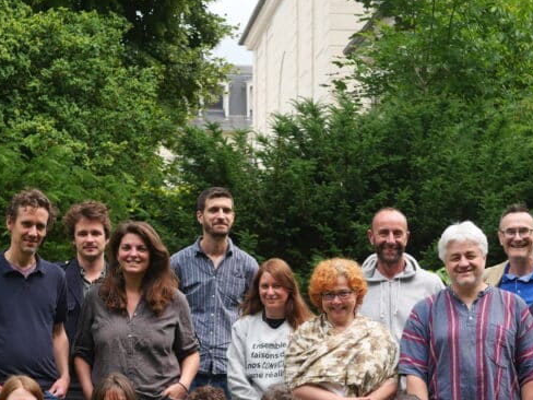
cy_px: 383
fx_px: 1617
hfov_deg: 18.7
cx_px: 275
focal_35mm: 105
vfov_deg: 13.9
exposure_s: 1/500
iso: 200
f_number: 4
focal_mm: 25
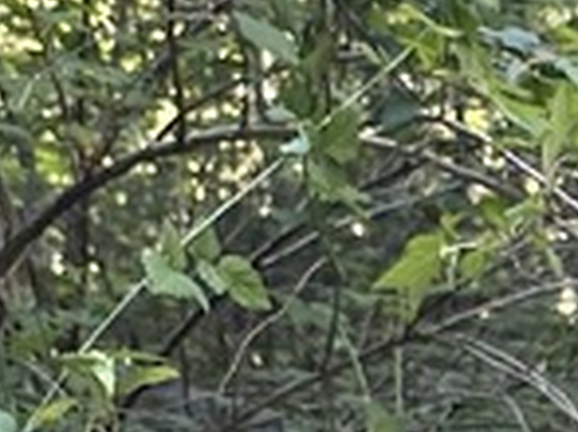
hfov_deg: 10.5
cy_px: 903
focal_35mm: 167
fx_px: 2786
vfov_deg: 8.4
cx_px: 1313
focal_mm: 6.86
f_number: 1.78
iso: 250
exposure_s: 1/60
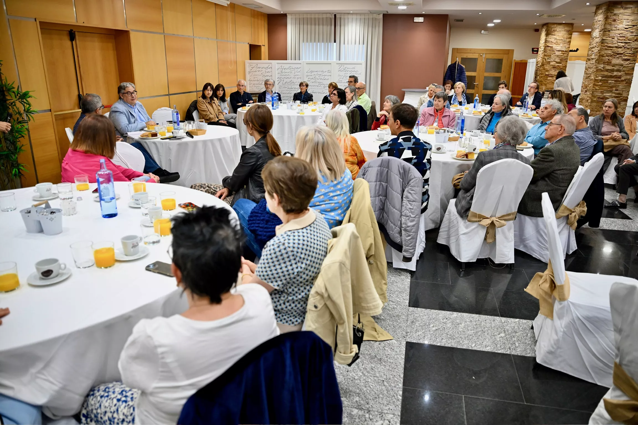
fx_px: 425
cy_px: 212
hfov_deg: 73.7
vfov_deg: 53.1
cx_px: 319
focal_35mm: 24
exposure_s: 1/125
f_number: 2.8
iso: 1000
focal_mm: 24
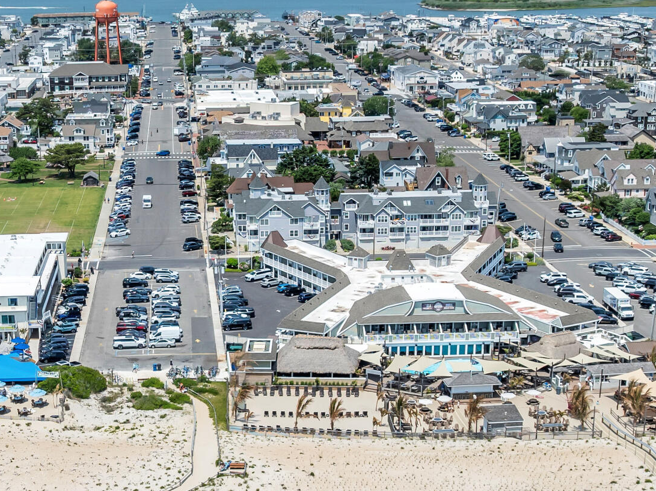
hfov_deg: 29.2
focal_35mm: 66
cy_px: 367
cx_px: 220
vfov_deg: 22.0
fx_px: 1250
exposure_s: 1/2500
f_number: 2.8
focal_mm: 12.29
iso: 100
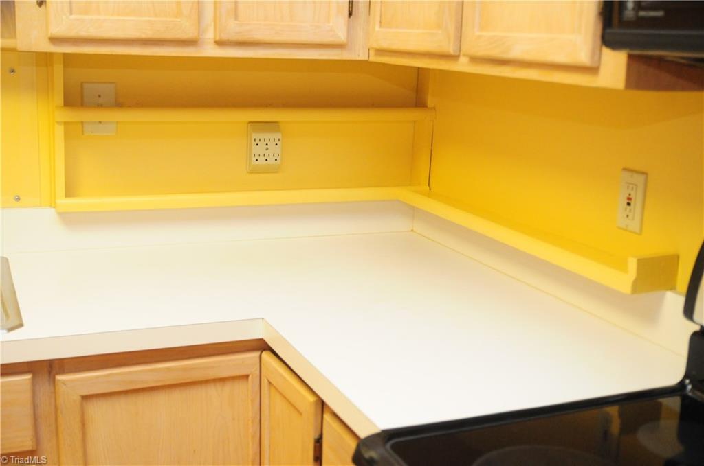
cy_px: 233
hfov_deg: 33.5
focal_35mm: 60
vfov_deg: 22.5
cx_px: 352
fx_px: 1171
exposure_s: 1/80
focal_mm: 40
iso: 2000
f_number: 3.5
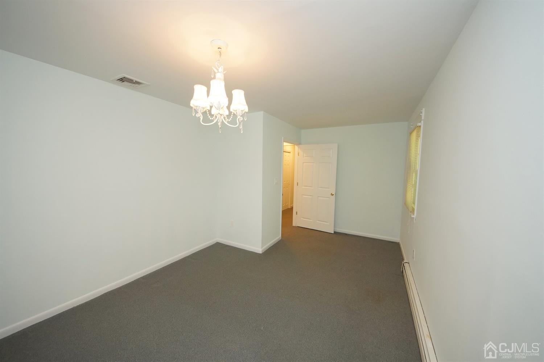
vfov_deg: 90.0
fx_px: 181
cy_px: 181
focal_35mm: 12
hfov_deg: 112.6
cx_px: 272
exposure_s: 1/60
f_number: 4.5
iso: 800
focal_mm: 8
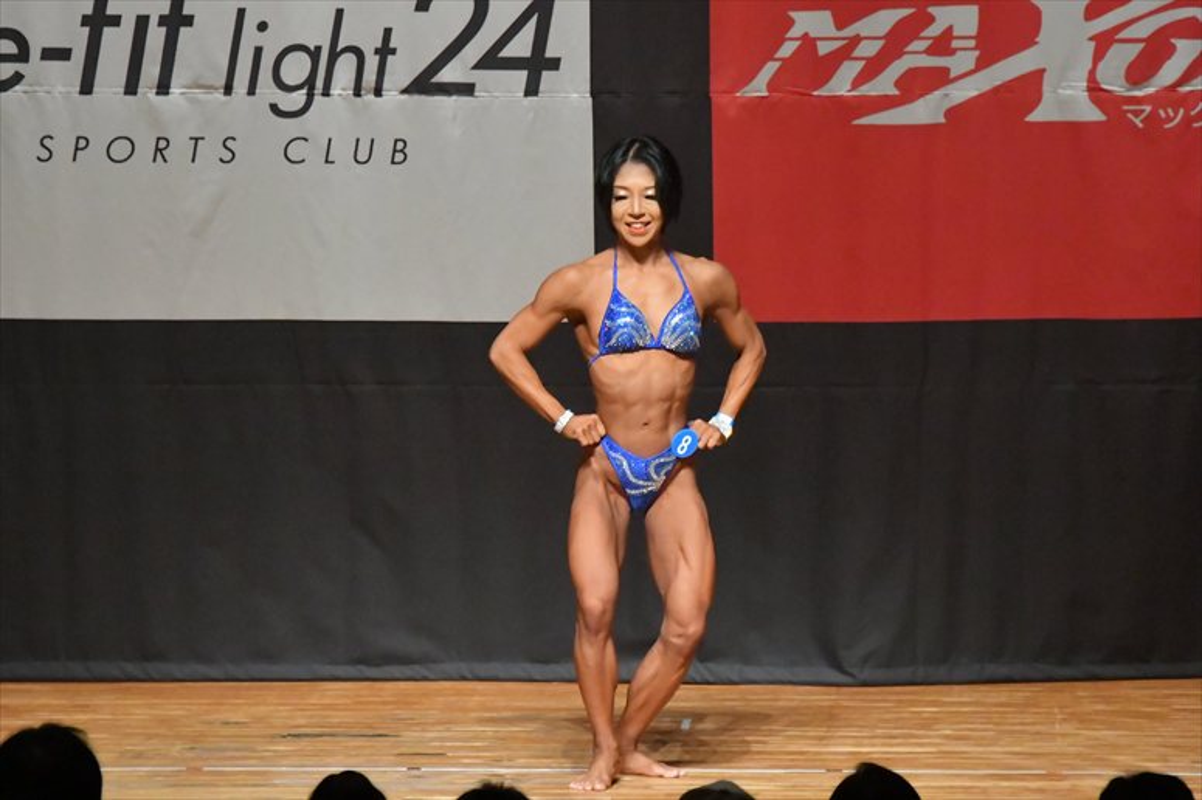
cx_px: 601
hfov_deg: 6.9
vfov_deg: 4.6
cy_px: 400
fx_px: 10012
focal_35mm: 300
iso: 12800
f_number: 5.6
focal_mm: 200
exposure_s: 1/400
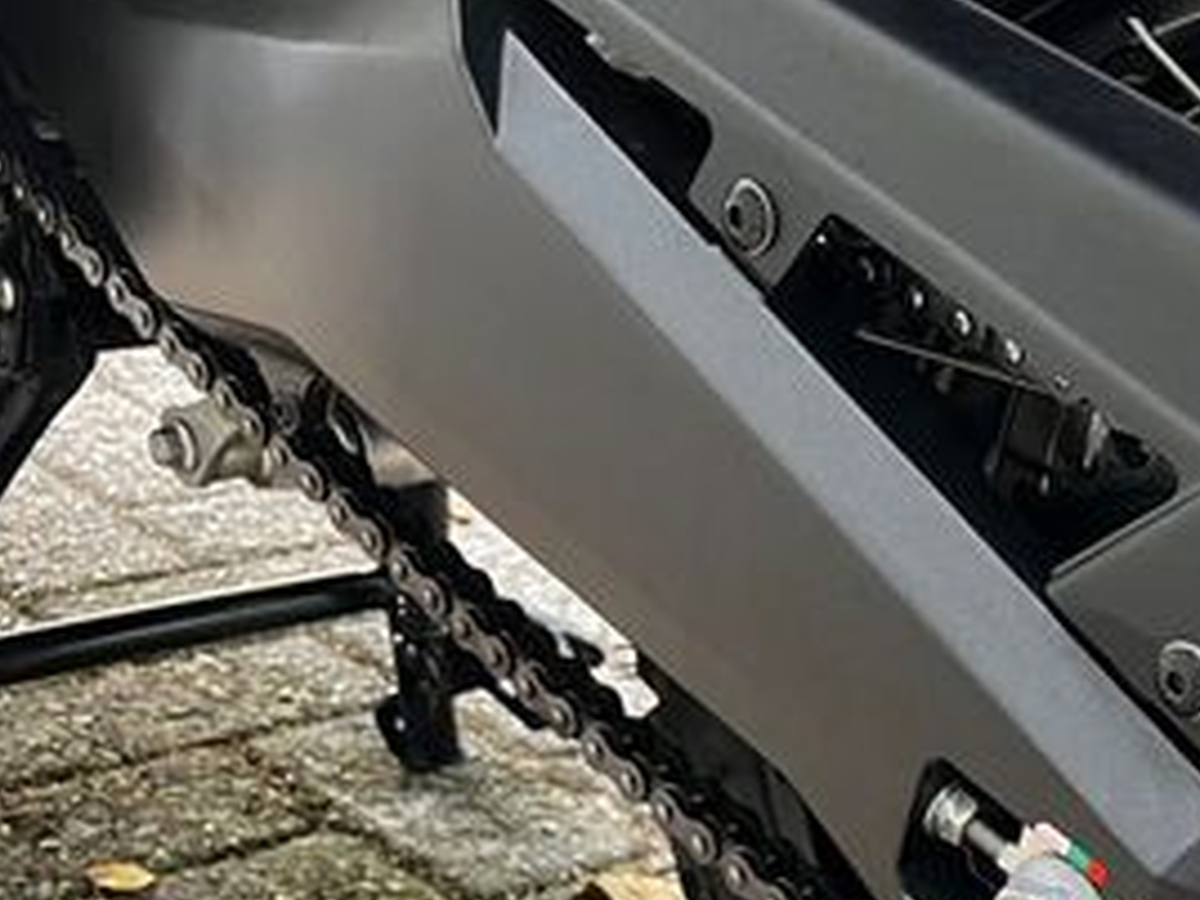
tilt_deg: -26.1
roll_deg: -9.7
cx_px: 1401
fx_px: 2149
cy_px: 788
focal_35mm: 62
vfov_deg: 23.1
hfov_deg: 27.8
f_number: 1.6
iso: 125
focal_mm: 5.1
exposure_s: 1/65
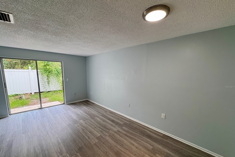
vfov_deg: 77.1
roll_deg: +0.4
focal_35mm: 15
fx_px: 98
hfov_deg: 100.4
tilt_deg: -8.2
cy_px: 86
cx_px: 118
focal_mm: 2.22
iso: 80
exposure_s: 1/120
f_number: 2.2
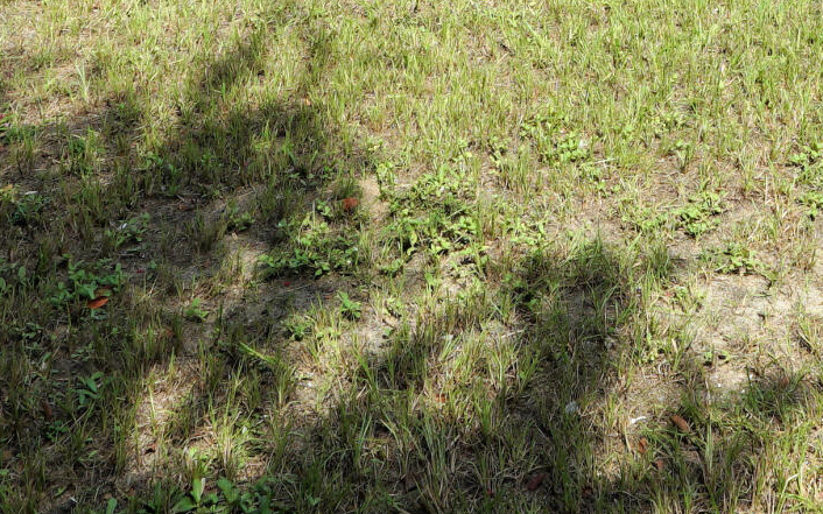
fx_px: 1458
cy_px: -487
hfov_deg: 30.9
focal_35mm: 65
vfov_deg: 16.0
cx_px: 626
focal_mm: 10
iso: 100
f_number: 8
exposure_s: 1/250
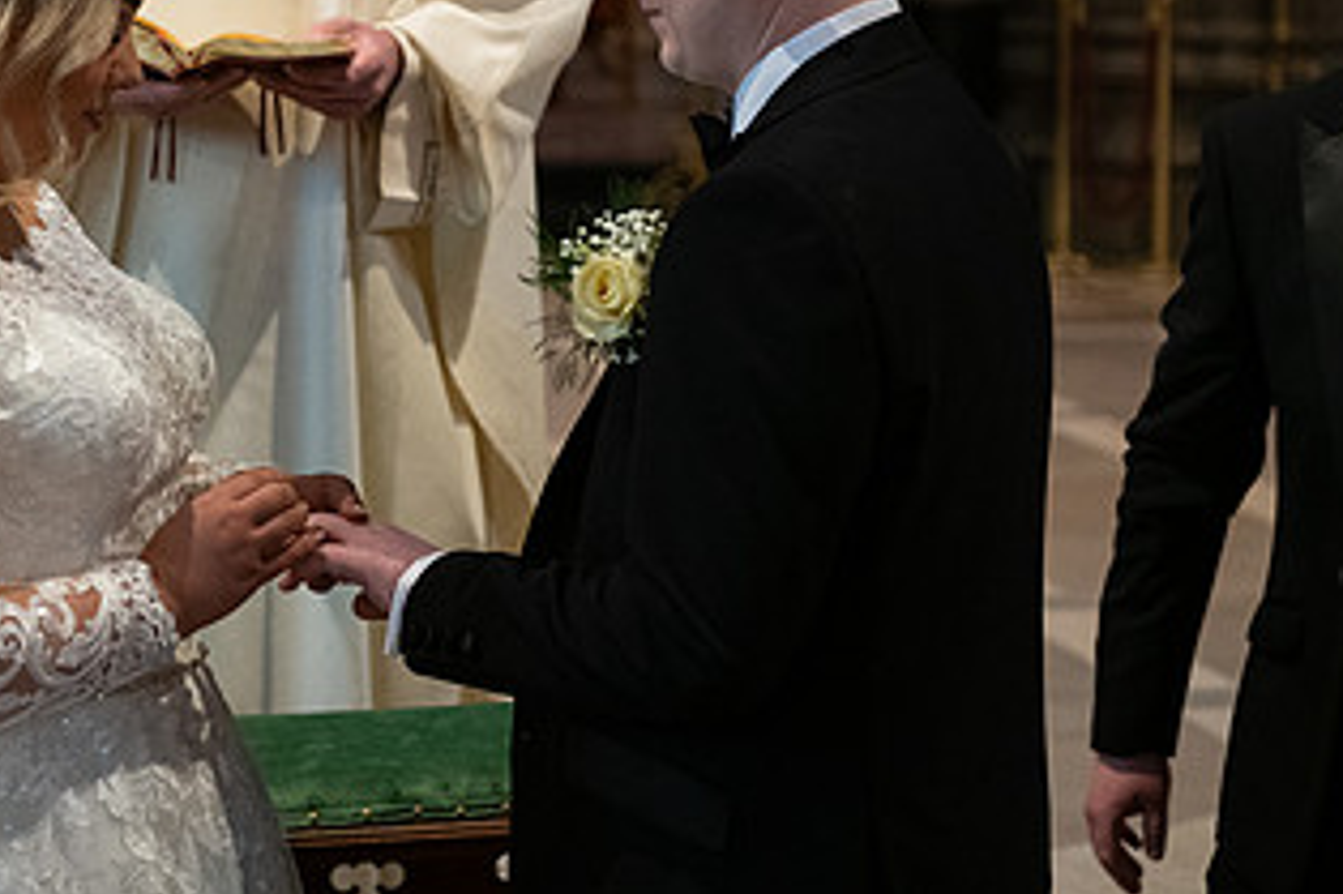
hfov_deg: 16.7
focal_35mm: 122
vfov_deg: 11.2
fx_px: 4549
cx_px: 389
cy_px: 139
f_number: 3.5
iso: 1250
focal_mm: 66
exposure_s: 1/160
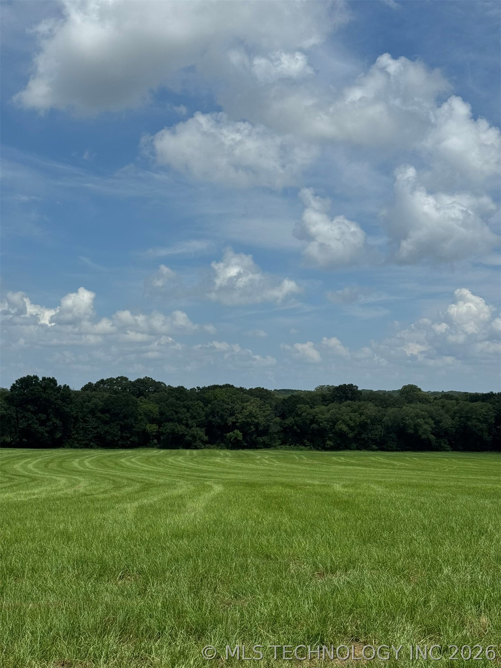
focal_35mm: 48
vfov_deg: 39.7
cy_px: 334
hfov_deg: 30.3
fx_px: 926
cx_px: 250
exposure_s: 1/10526
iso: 80
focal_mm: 6.76
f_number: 1.78
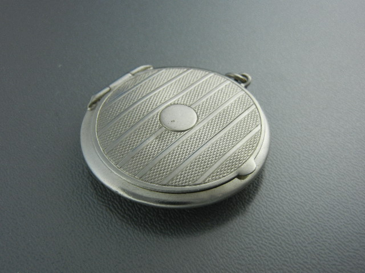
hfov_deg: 42.1
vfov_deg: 32.2
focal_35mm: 45
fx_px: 474
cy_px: 136
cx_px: 182
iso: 400
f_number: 3.8
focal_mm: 8.1
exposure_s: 1/55
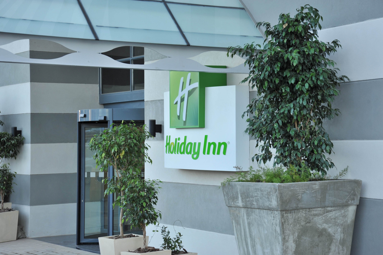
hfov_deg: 23.9
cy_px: 128
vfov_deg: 16.1
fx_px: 904
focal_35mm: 85
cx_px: 192
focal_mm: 85
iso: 200
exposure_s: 1/50
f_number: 7.1
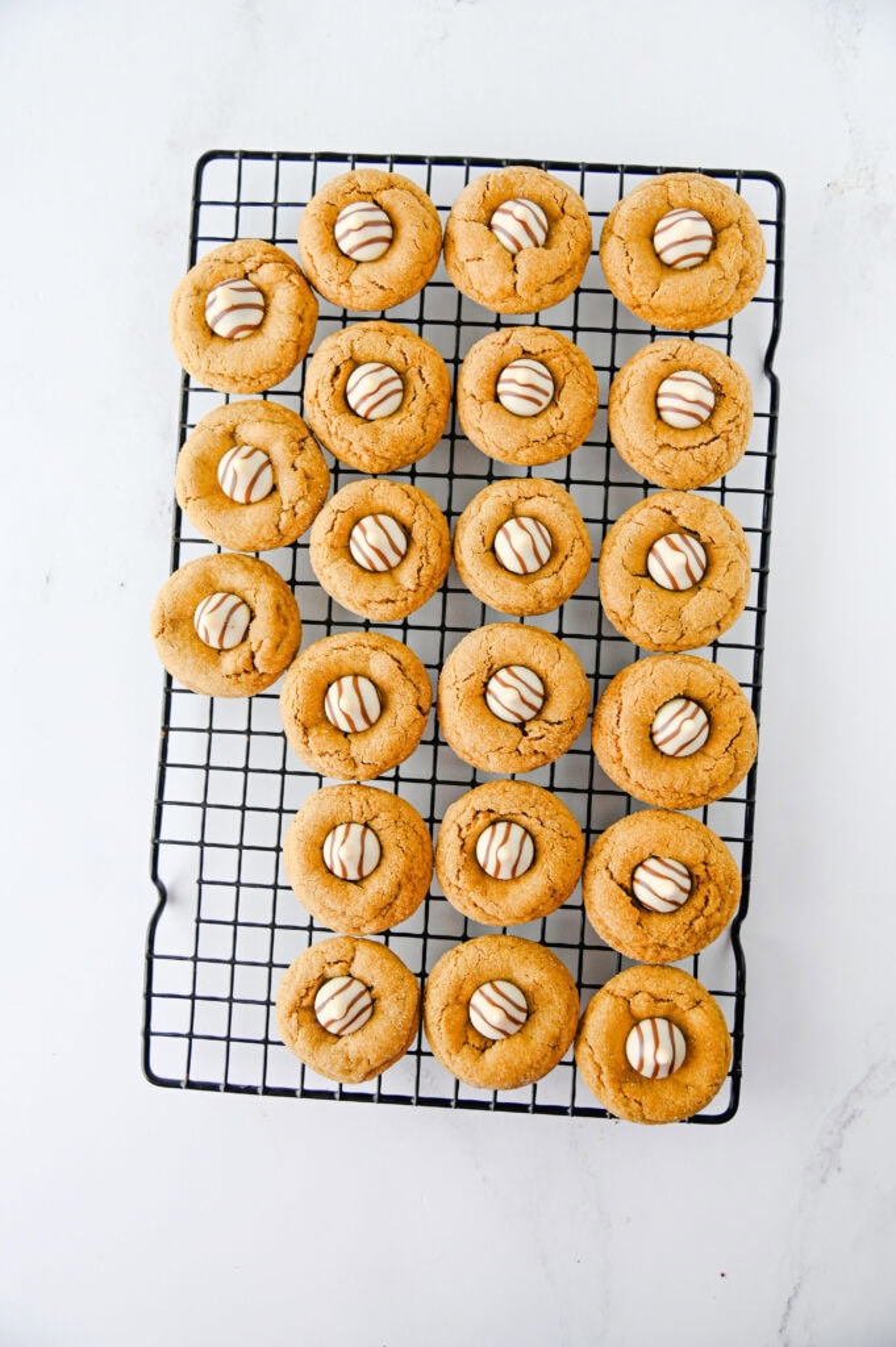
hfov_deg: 37.8
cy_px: 674
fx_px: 1309
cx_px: 448
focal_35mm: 35
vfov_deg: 54.5
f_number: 4
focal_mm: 35
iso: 360
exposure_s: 1/125
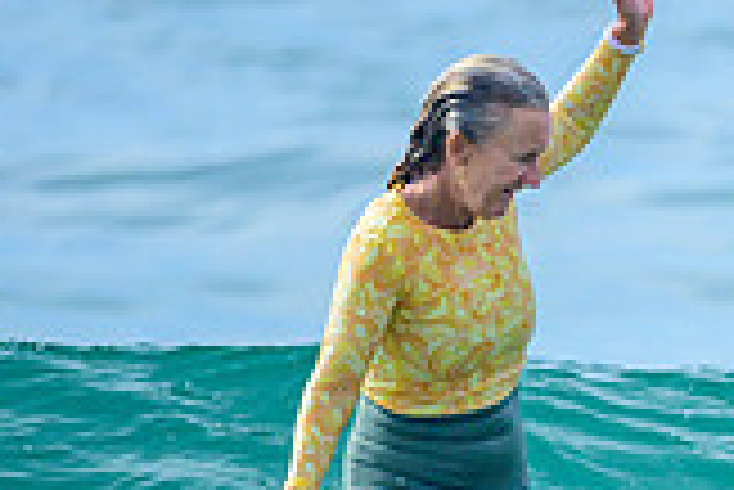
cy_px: 571
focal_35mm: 3254
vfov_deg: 0.4
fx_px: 66403
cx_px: 838
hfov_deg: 0.6
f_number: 6.3
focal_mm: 800
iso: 450
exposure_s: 1/3200
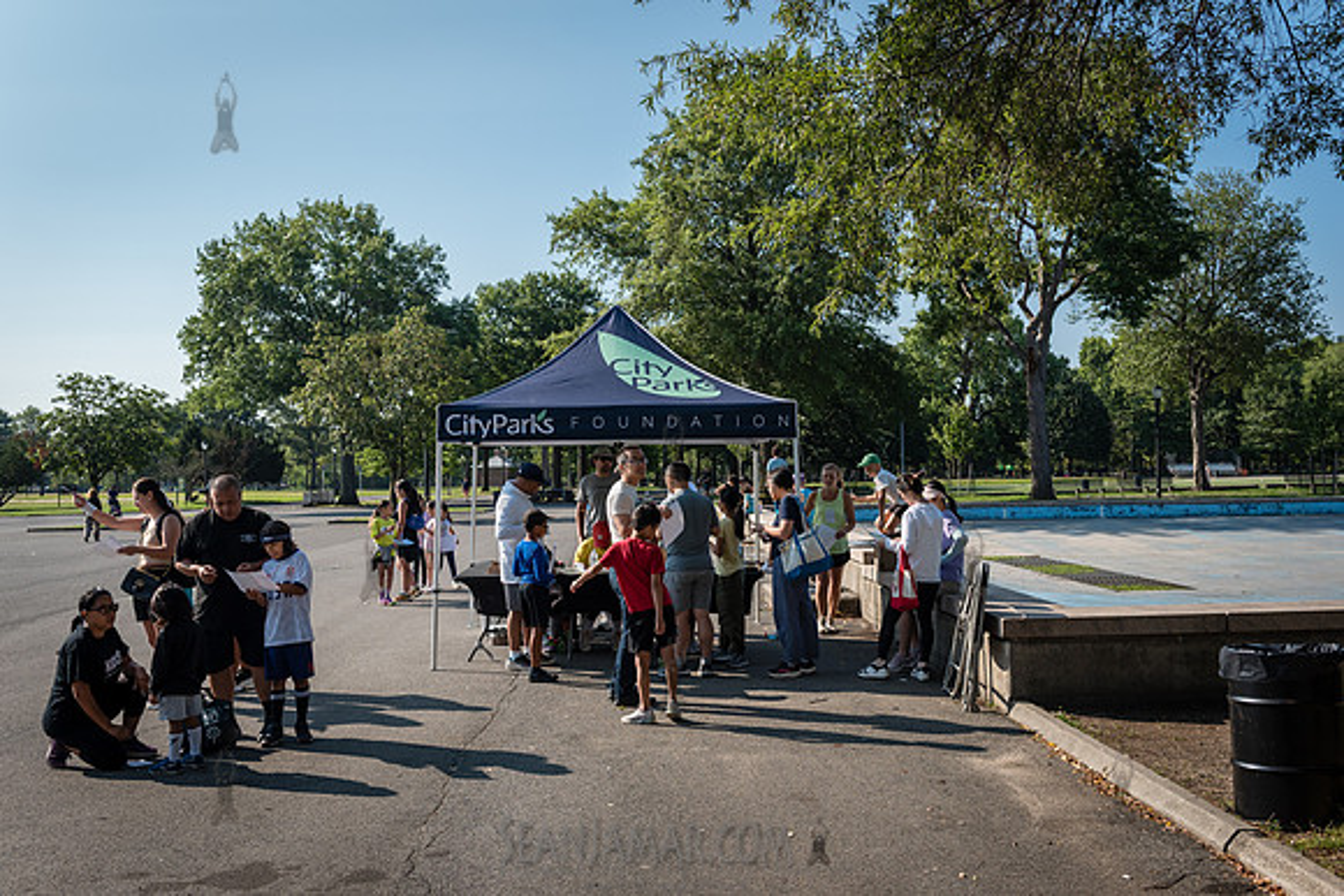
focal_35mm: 36
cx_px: 672
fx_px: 1348
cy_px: 448
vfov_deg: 36.8
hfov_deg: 53.0
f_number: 4.5
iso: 500
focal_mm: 34
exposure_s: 1/2500
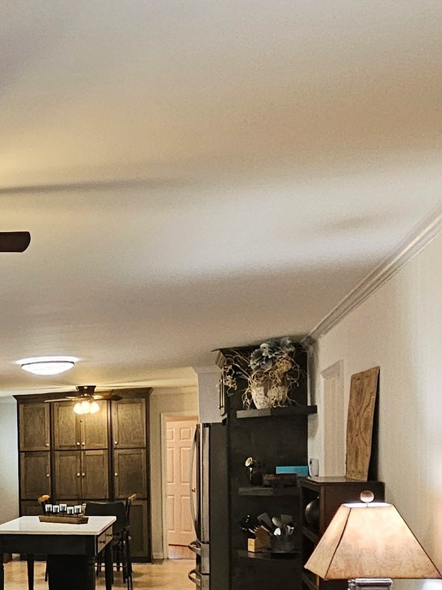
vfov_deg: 40.7
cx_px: -141
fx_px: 749
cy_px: 494
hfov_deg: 27.2
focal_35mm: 44
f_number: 2.2
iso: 250
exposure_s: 1/60
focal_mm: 2.2
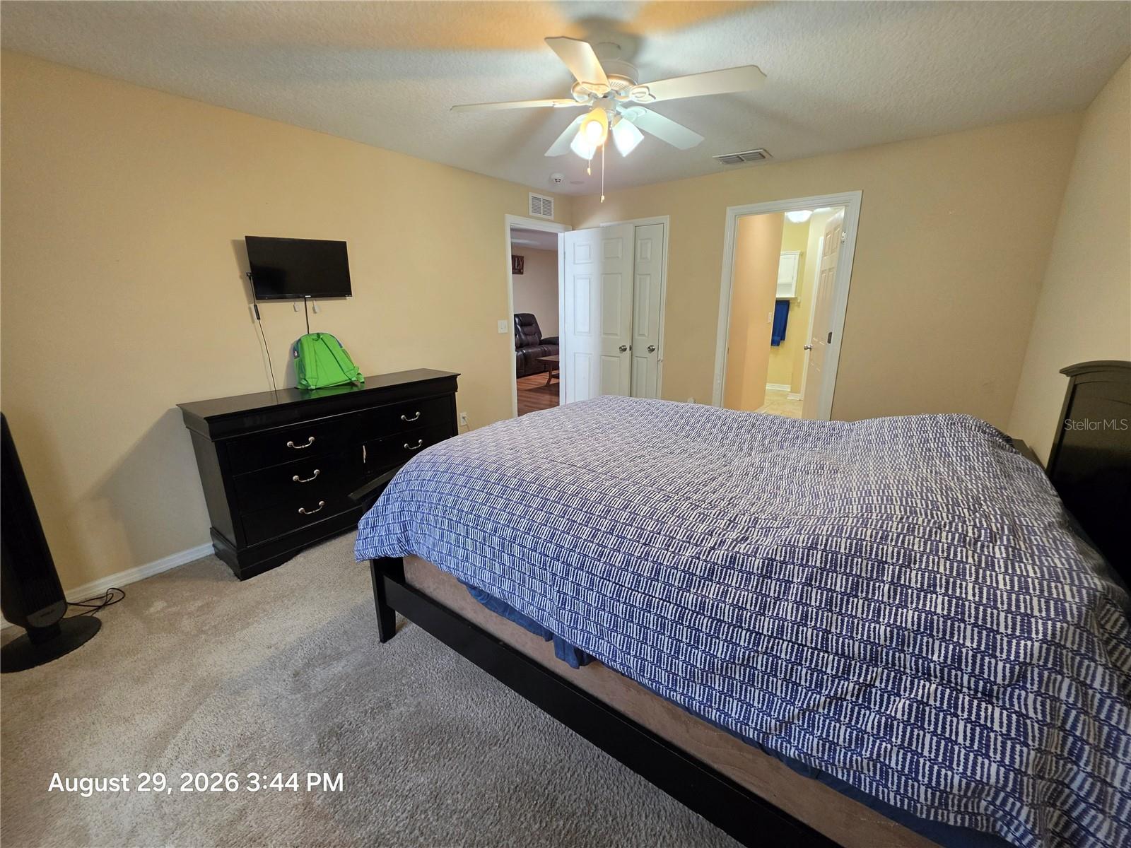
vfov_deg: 89.9
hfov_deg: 106.2
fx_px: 425
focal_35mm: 13
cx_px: 566
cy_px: 424
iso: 200
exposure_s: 1/120
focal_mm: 2.2
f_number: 1.9
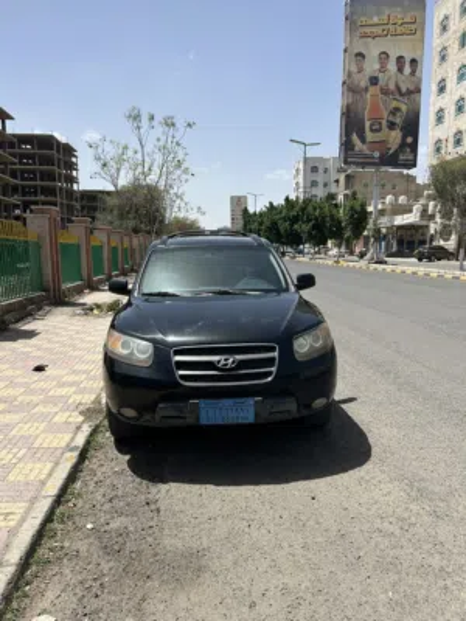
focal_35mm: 26
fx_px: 467
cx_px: 233
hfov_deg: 53.1
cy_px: 310
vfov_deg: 67.3
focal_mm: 5.7
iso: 50
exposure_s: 1/4115
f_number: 1.5
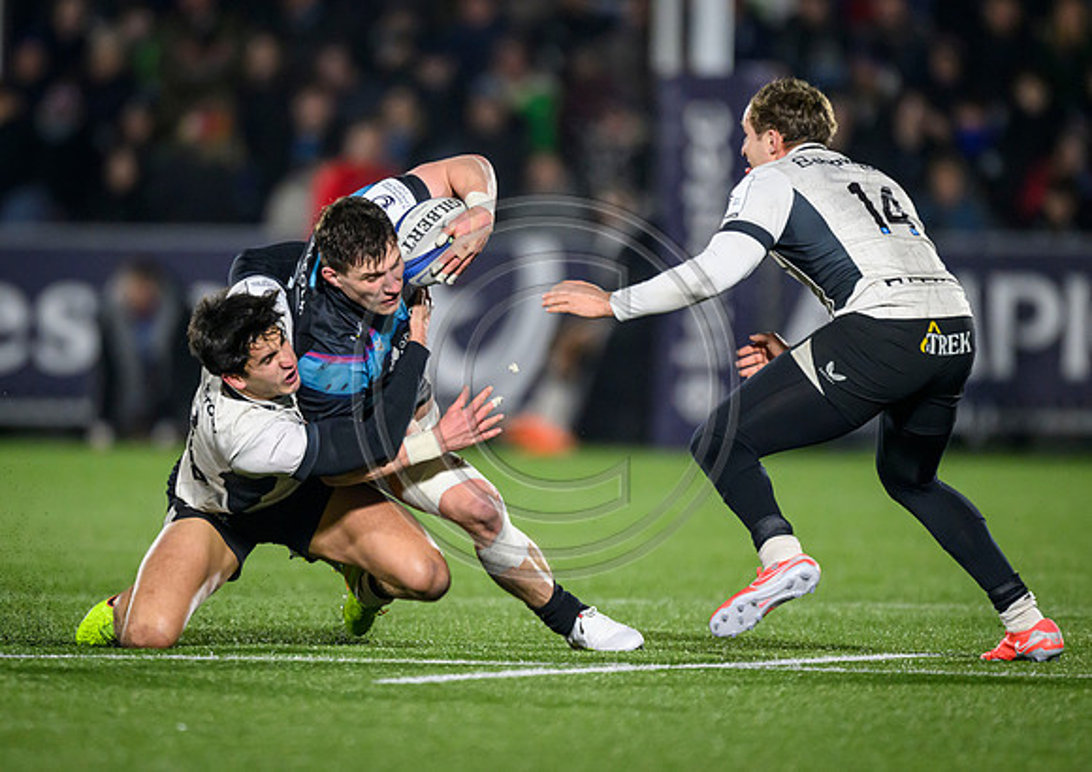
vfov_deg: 2.1
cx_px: 418
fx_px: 21400
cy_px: 374
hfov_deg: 2.9
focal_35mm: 692
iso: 5000
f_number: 4
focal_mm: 560
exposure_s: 1/1250
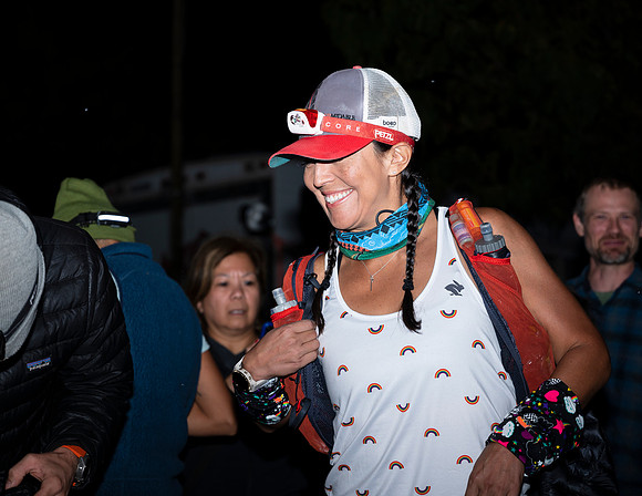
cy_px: 248
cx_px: 301
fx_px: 1448
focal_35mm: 77
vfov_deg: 19.4
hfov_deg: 25.0
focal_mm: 70
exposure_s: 1/200
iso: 320
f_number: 4
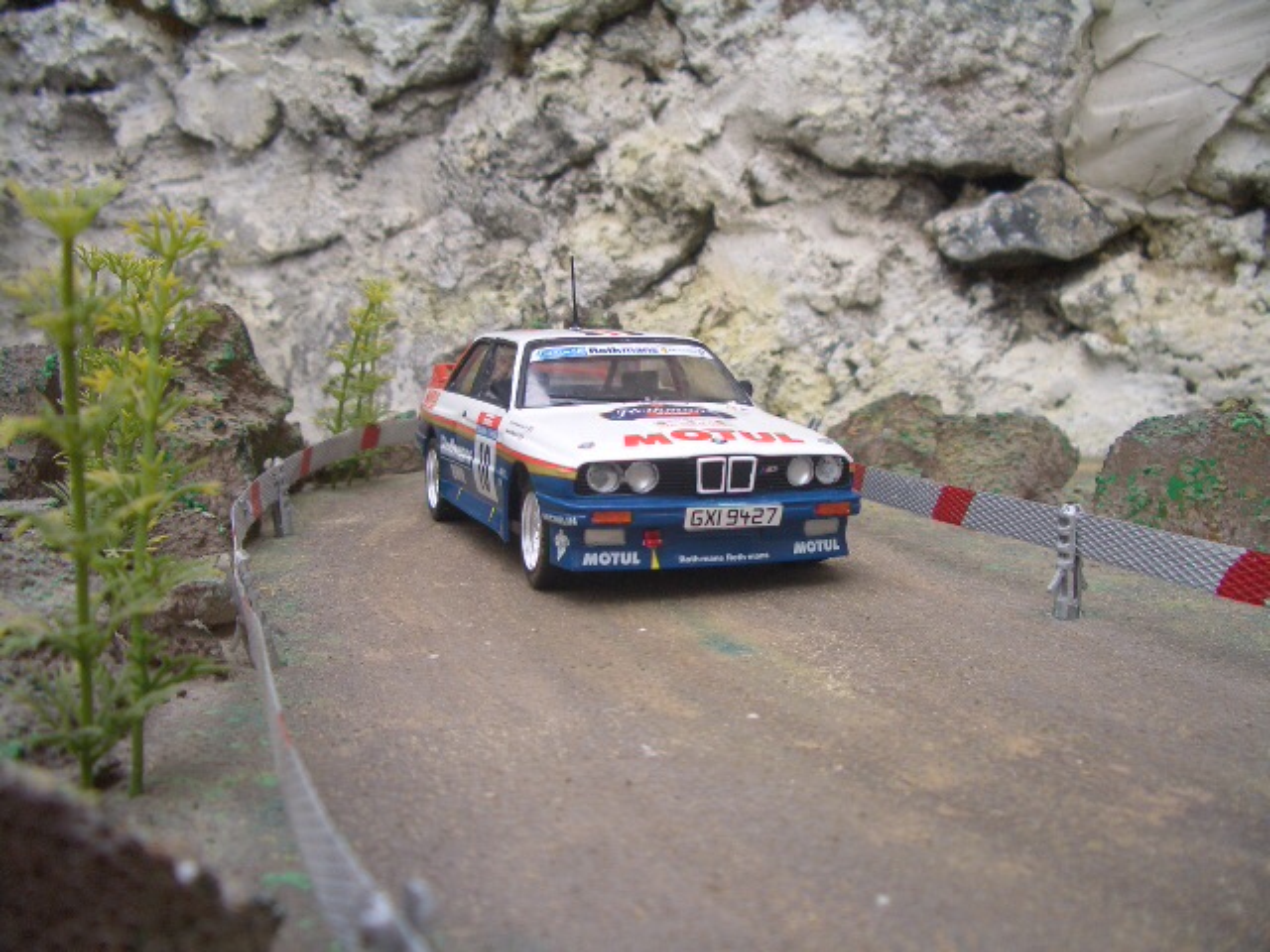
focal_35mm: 35
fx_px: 1284
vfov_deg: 40.7
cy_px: 476
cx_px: 635
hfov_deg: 52.6
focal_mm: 5.8
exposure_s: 1/200
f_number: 2.6
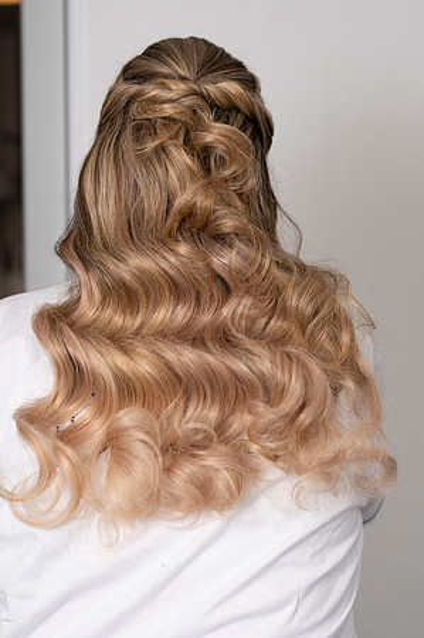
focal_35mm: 85
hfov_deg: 16.0
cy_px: 319
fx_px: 1505
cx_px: 212
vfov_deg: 23.9
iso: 1250
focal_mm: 85
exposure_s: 1/1000
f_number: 4
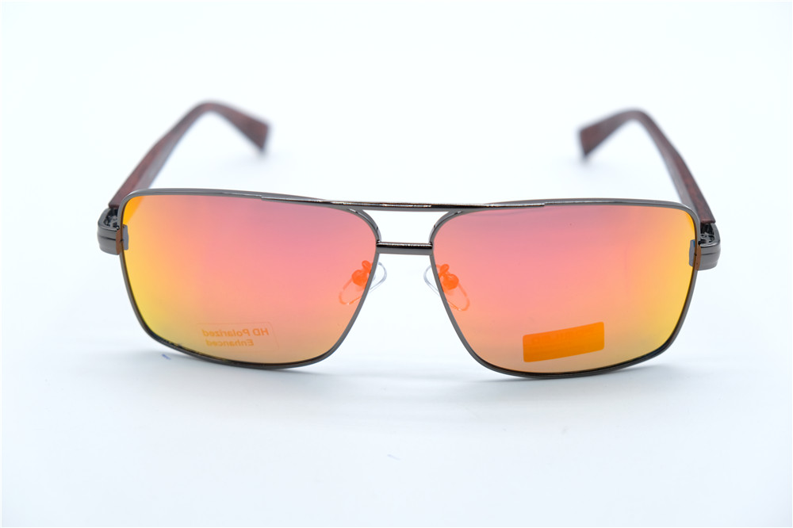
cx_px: 396
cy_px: 264
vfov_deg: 22.2
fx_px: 1343
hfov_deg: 32.9
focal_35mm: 61
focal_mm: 40.7
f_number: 4
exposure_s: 1/1000
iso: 500
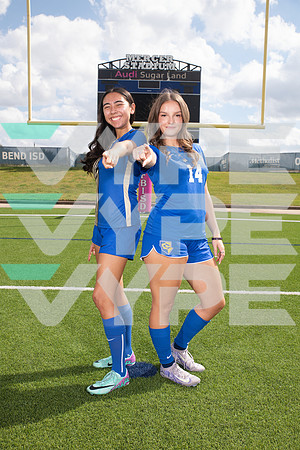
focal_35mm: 35
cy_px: 225
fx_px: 437
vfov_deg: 54.4
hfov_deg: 37.9
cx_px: 150
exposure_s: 1/320
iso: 125
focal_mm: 35
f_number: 7.1
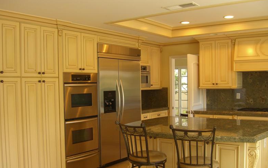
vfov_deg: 31.2
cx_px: 134
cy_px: 101
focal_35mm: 41
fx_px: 299
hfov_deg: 48.2
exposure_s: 1/80
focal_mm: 7.9
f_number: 2.8
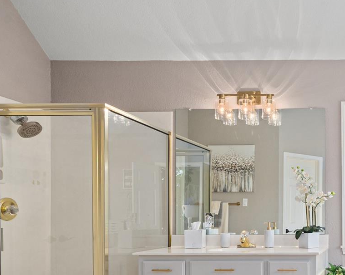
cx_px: 369
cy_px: 217
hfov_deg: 39.2
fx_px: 401
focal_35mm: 39
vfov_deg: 36.8
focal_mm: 15.5
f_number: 8
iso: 800
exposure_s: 1/20
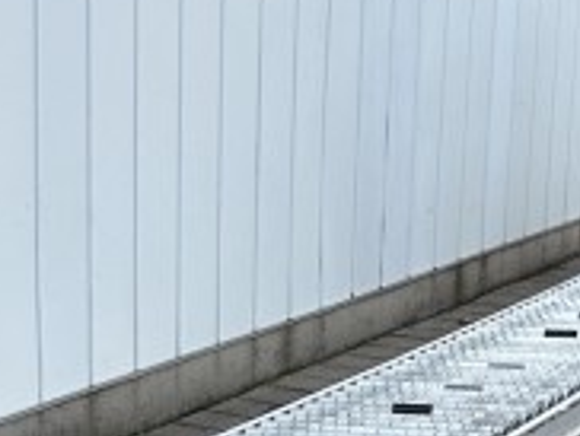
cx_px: 25
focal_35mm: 135
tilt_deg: -17.1
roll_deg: +0.3
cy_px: 716
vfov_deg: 10.5
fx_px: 2265
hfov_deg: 14.4
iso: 64
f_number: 1.78
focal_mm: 6.86
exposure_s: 1/140
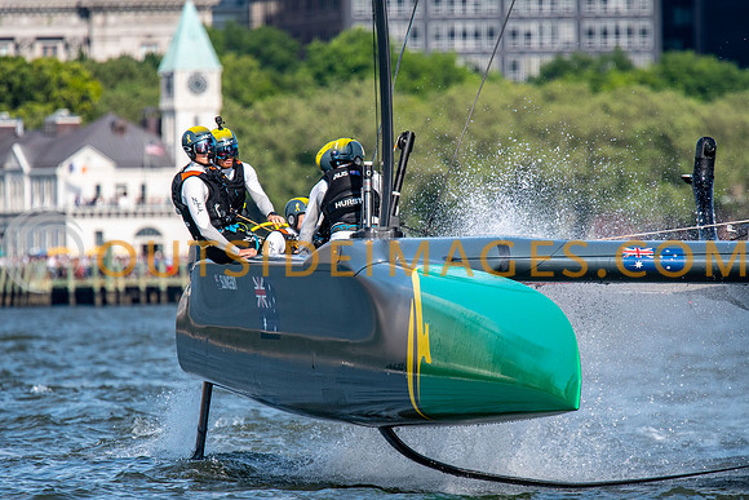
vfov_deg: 2.1
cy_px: 250
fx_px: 13545
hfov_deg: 3.2
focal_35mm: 651
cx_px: 374
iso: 500
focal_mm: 420
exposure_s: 1/1600
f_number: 5.6
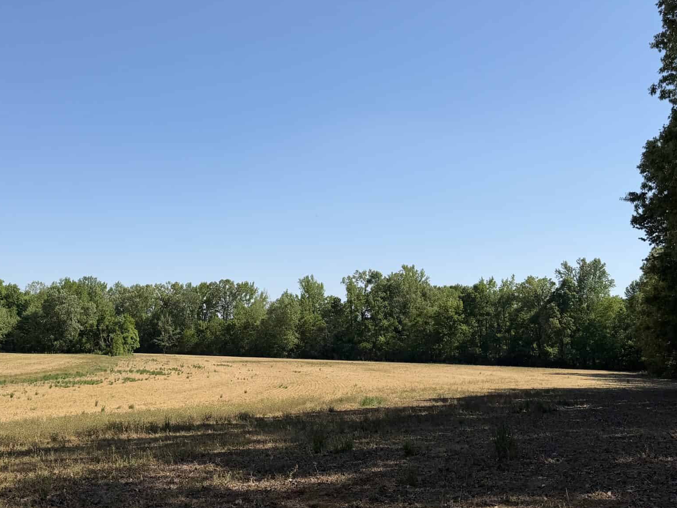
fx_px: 782
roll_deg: -1.0
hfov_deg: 45.5
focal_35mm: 40
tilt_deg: +3.7
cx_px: 185
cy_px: 280
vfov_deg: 35.9
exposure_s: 1/5319
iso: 80
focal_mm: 6.76
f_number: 1.78
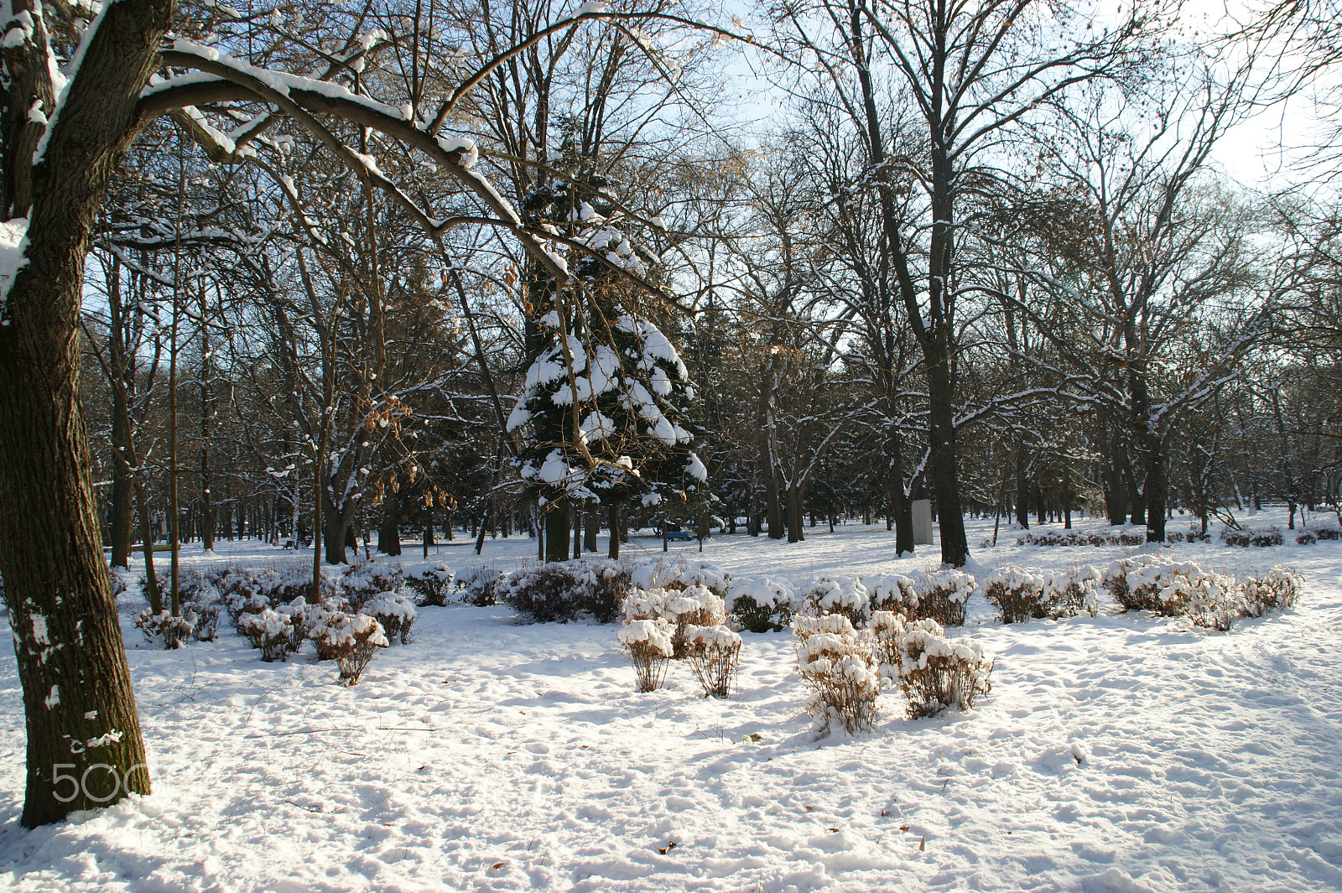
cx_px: 671
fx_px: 1006
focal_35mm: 27
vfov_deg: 47.9
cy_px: 446
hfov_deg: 67.4
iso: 100
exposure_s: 1/80
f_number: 10
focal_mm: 18
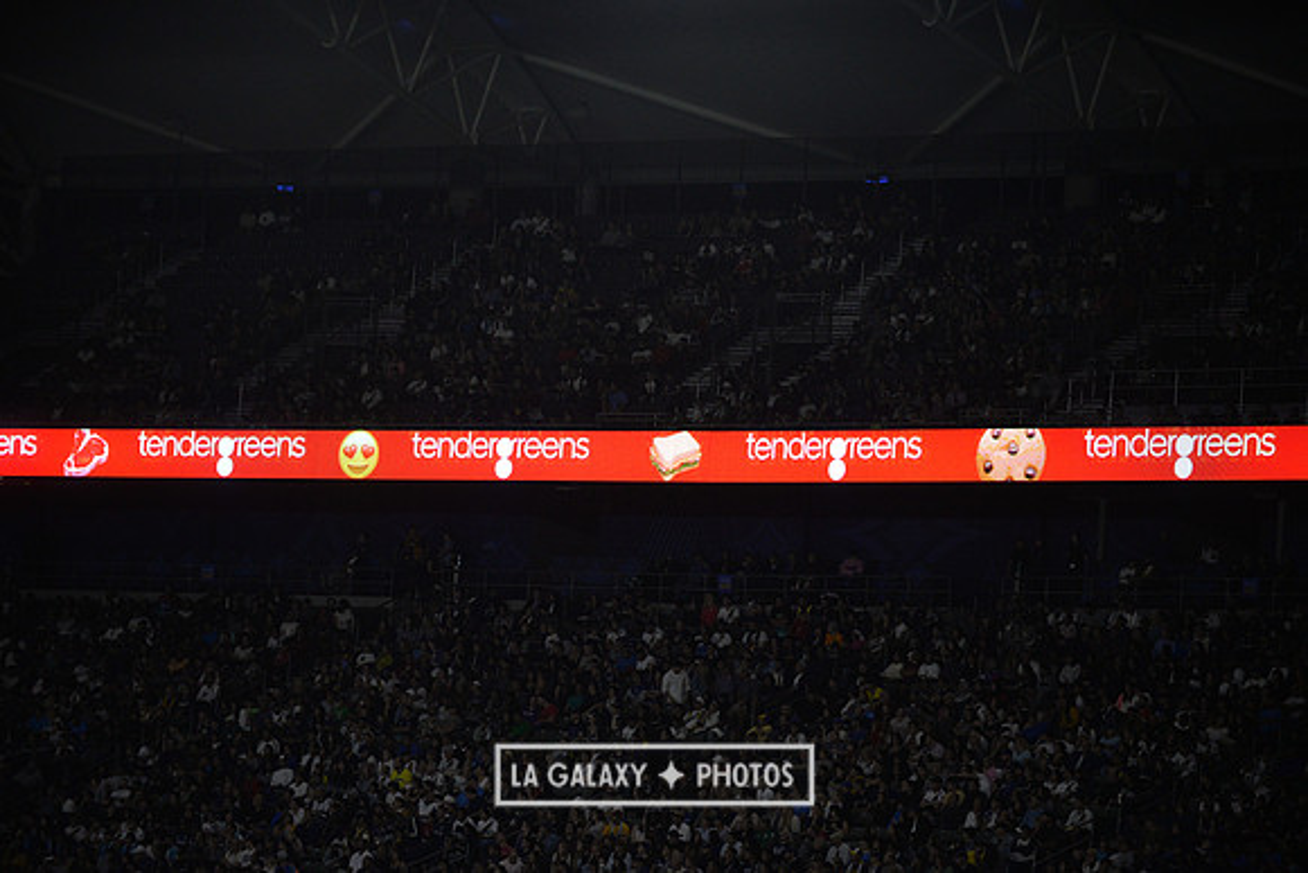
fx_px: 6360
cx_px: 654
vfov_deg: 7.9
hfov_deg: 11.7
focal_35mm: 175
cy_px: 436
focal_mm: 175
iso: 1600
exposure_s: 1/3200
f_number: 2.8
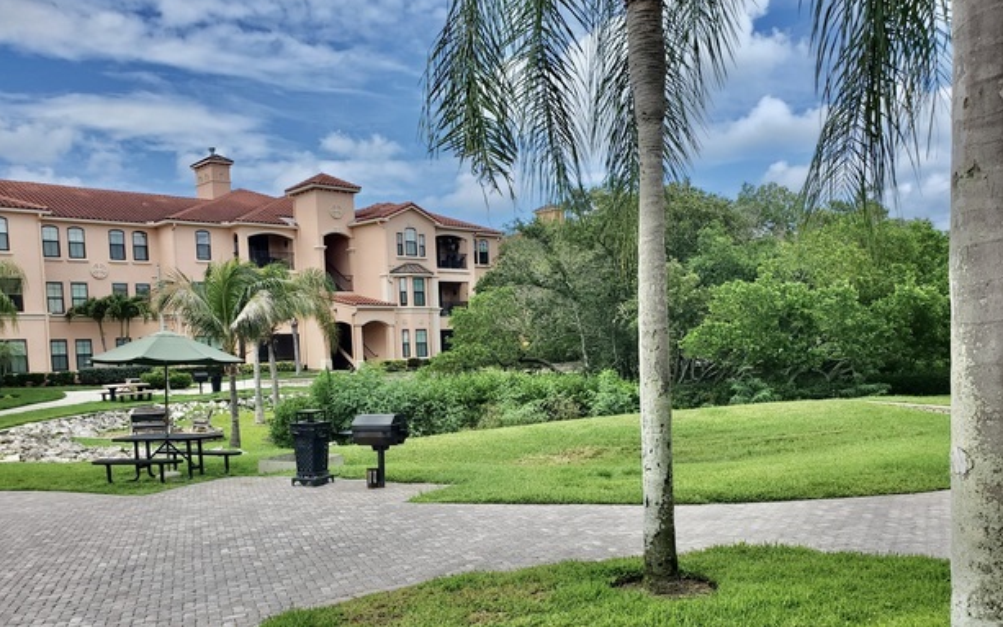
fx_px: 820
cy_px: 404
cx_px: 518
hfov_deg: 62.9
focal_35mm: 30
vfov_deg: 41.4
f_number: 2.4
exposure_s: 1/1002
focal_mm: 4.3
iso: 50
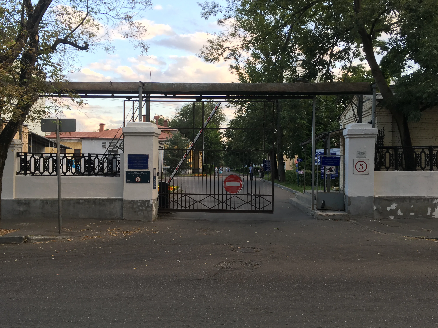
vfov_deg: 44.2
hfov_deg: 56.8
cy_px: 168
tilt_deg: -0.4
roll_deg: -0.5
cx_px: 224
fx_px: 405
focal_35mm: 32
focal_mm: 4.15
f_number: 2.2
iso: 25
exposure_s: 1/100
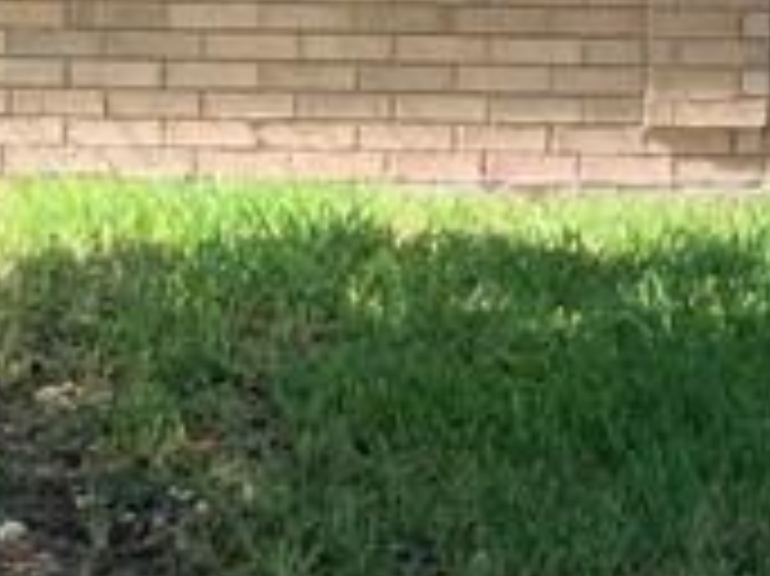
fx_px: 3868
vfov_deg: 8.5
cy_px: -54
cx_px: 1301
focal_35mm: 174
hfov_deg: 10.8
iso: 16
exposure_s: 1/397
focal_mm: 3
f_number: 1.8
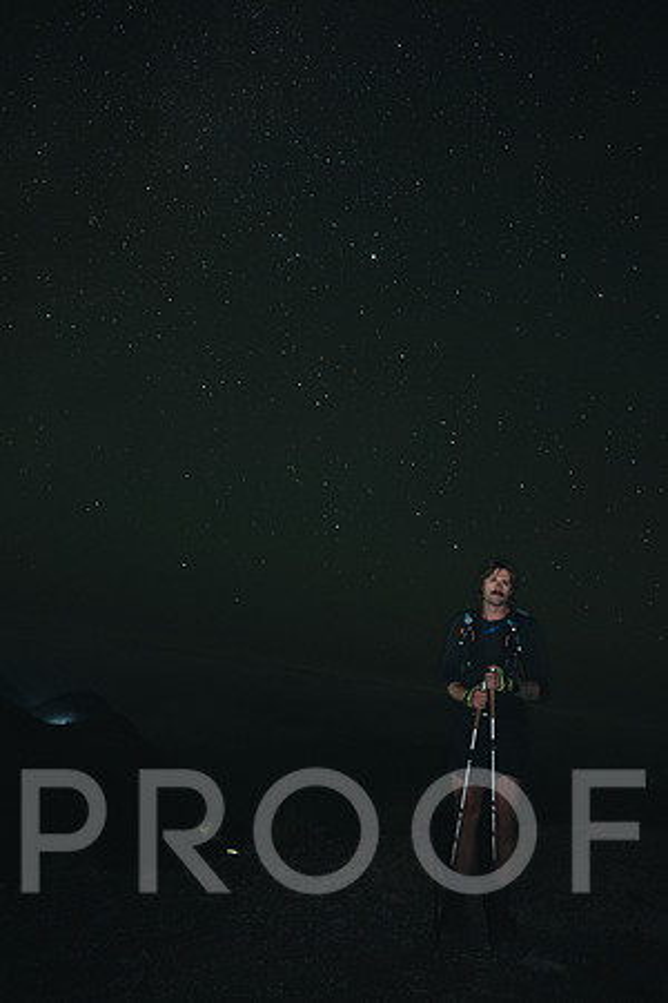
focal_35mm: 24
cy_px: 502
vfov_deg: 73.7
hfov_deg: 53.1
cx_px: 334
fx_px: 668
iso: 4000
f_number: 2.8
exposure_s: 6
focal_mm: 24
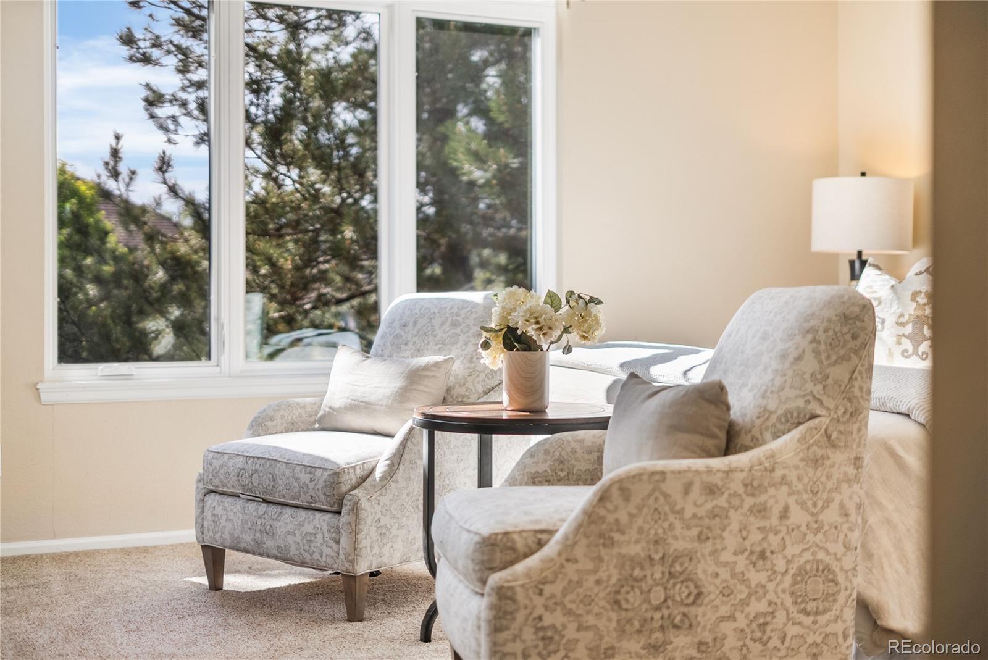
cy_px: 330
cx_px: 494
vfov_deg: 27.0
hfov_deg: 39.6
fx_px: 1373
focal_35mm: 50
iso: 200
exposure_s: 1/400
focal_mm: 50
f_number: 1.8
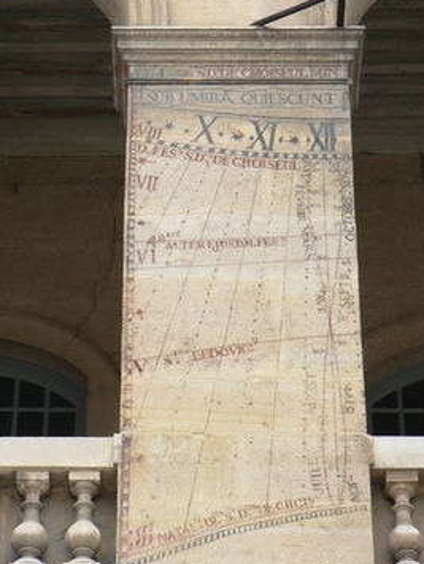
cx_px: 203
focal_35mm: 142
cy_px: 251
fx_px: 2315
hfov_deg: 10.5
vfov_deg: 13.9
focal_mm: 17.7
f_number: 3.6
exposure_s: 1/80
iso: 64
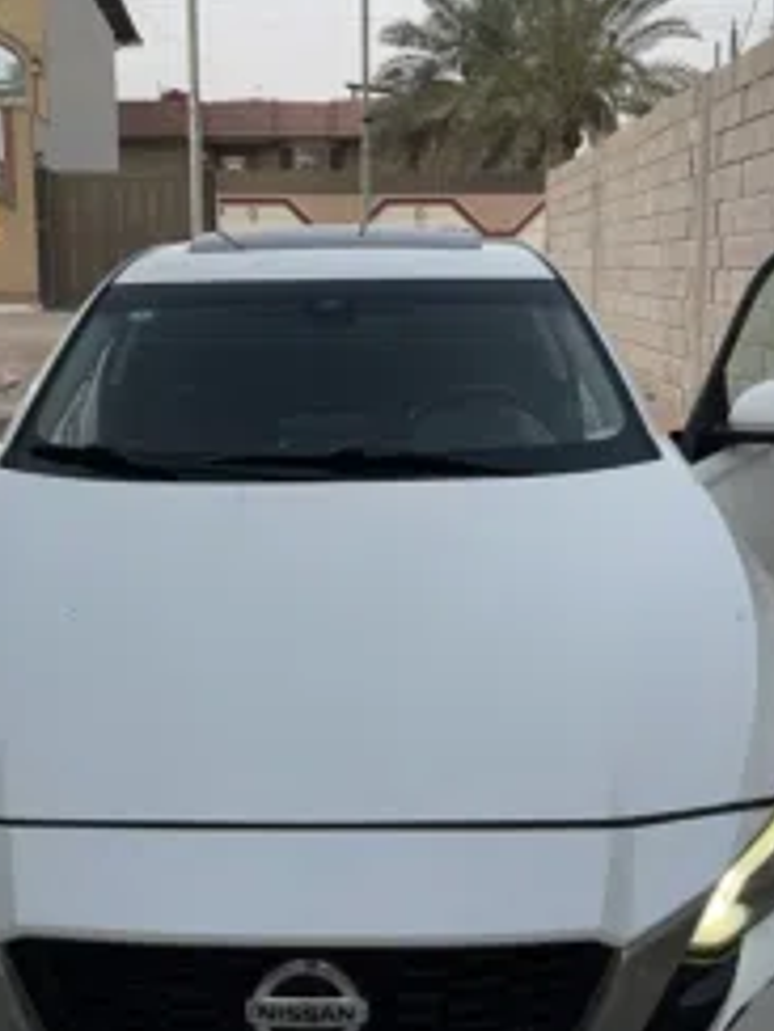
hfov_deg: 35.1
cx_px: 321
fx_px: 1222
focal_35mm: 41
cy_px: 452
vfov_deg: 45.7
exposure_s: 1/59
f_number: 1.6
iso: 125
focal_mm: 5.1
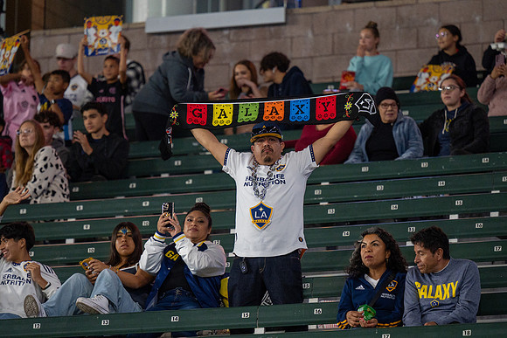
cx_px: 254
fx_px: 3479
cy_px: 169
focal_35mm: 247
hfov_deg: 8.3
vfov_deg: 5.6
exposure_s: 1/500
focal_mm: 165
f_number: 2.8
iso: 1000
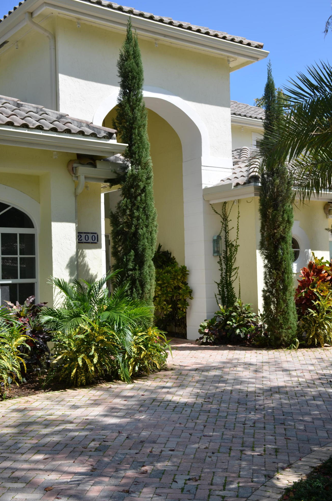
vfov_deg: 42.8
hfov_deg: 29.1
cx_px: 164
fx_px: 640
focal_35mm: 46
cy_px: 250
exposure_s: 1/250
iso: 100
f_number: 8
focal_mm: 30
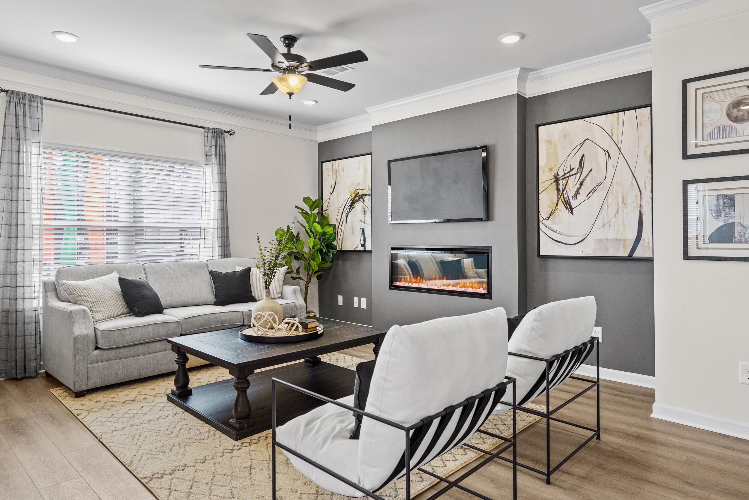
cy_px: 250
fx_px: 437
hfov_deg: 81.2
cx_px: 374
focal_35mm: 21
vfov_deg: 59.5
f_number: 6.3
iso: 1250
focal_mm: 21
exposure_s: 1/60
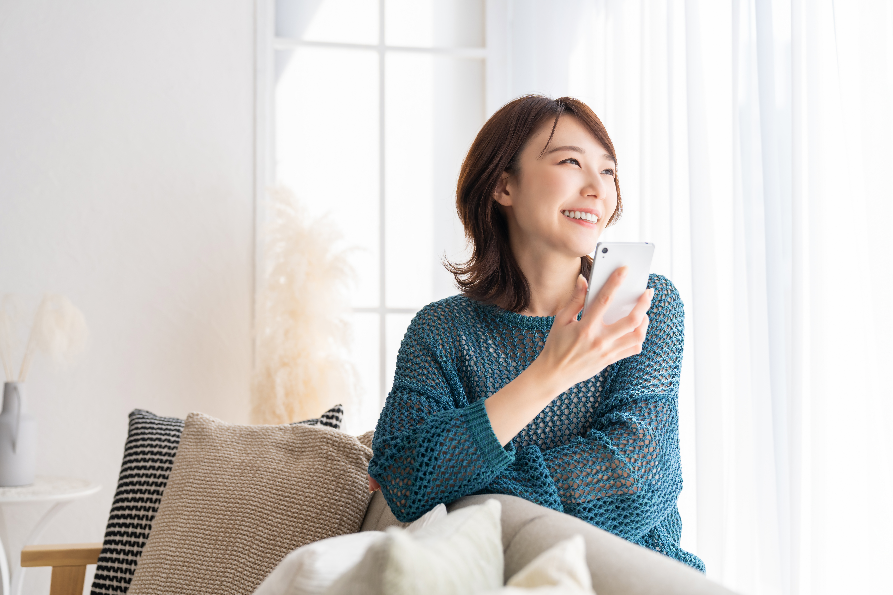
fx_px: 1067
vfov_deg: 31.2
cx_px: 446
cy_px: 298
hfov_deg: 45.4
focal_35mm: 43
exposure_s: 1/320
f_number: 3.2
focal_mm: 43
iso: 400
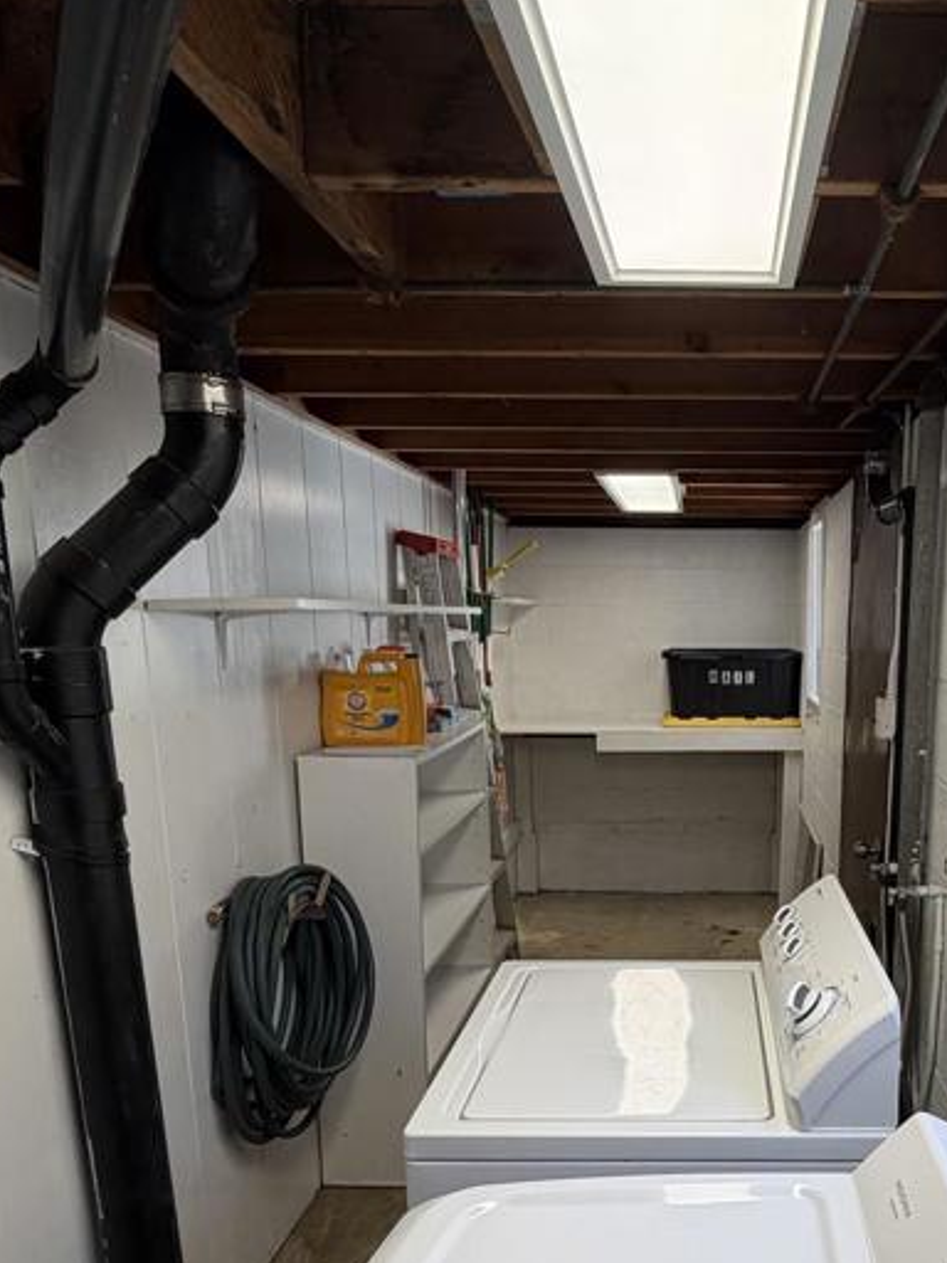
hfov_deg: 47.7
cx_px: 723
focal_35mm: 28
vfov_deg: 61.9
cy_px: 844
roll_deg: -0.7
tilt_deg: -12.6
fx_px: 1021
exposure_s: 1/120
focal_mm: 2.22
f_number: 2.2
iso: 80
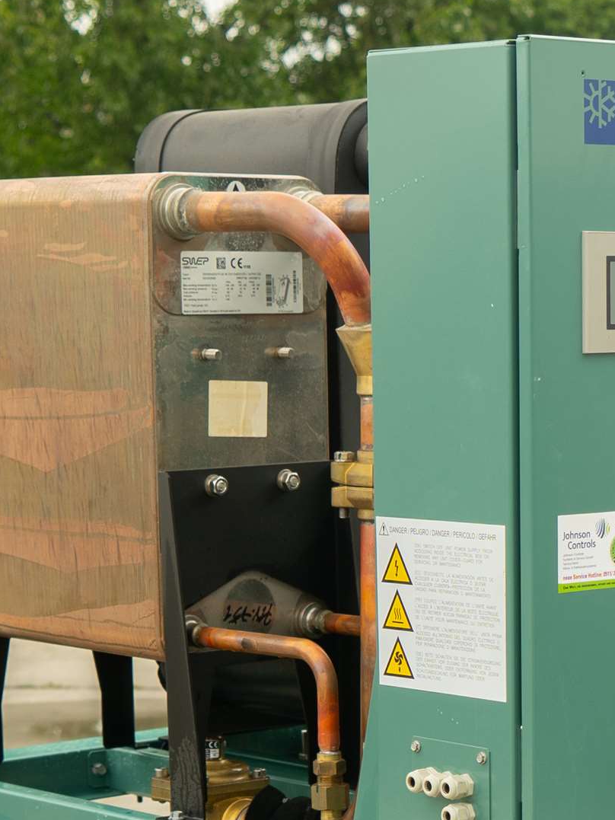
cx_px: 610
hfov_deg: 12.2
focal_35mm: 120
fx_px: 2842
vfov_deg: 16.0
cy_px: 852
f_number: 4
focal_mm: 32
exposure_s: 1/125
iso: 125
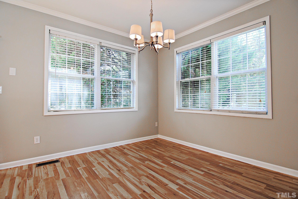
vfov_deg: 72.2
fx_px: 137
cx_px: 149
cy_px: 100
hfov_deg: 94.9
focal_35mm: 16
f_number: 4
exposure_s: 1/60
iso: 200
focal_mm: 11
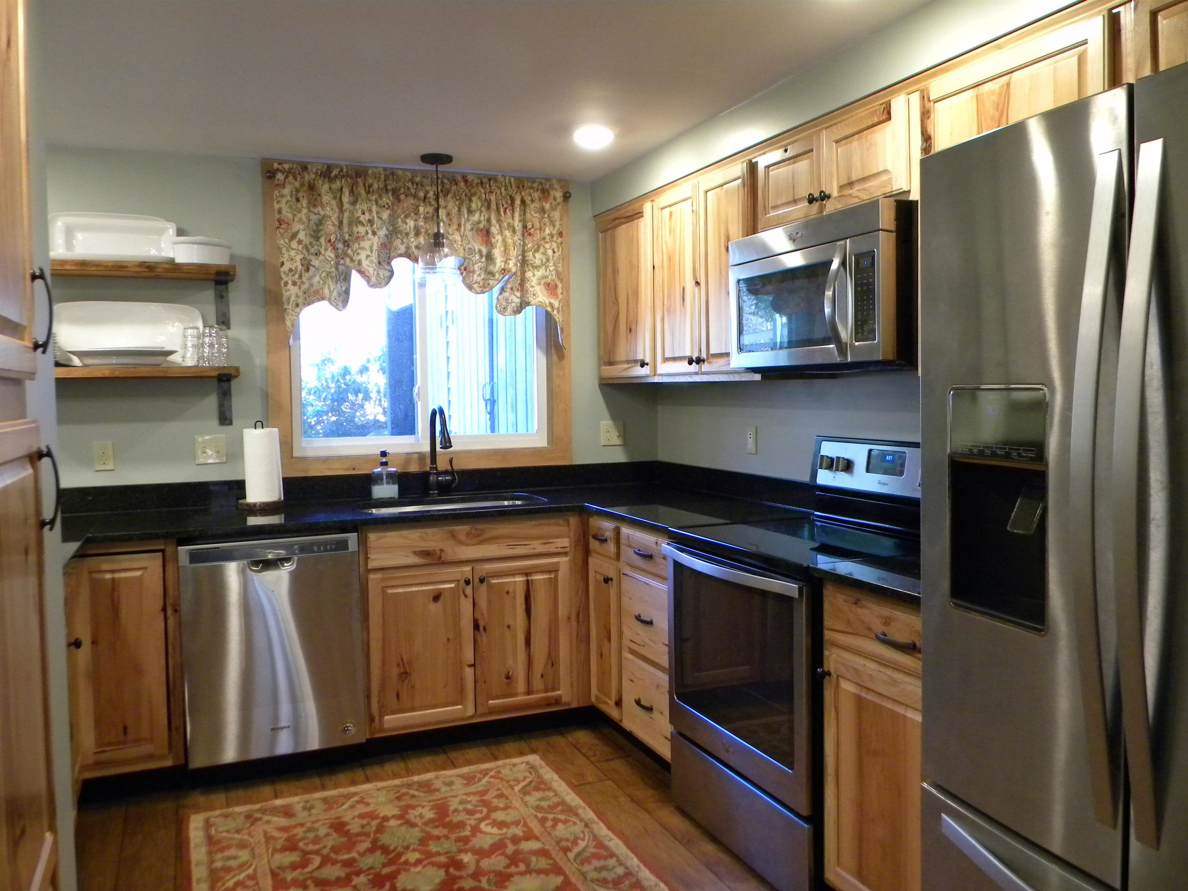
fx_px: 961
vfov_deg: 49.7
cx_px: 594
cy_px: 446
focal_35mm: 28
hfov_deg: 63.4
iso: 400
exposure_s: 1/27
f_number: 3.5
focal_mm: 5
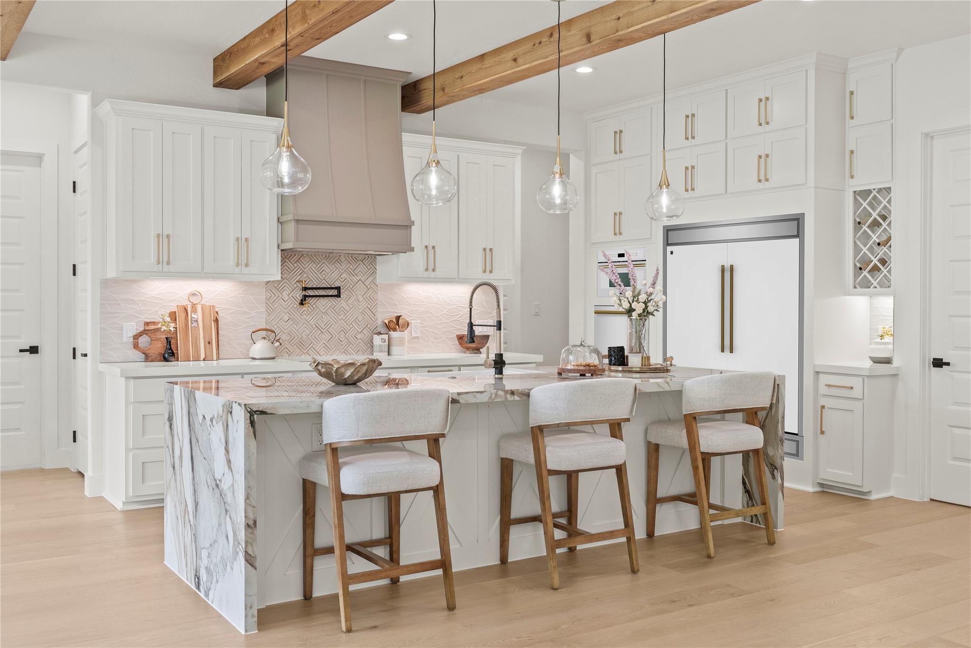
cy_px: 324
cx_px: 486
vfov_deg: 38.9
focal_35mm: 34
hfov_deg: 55.8
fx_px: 917
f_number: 9
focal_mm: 34
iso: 400
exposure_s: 1/5
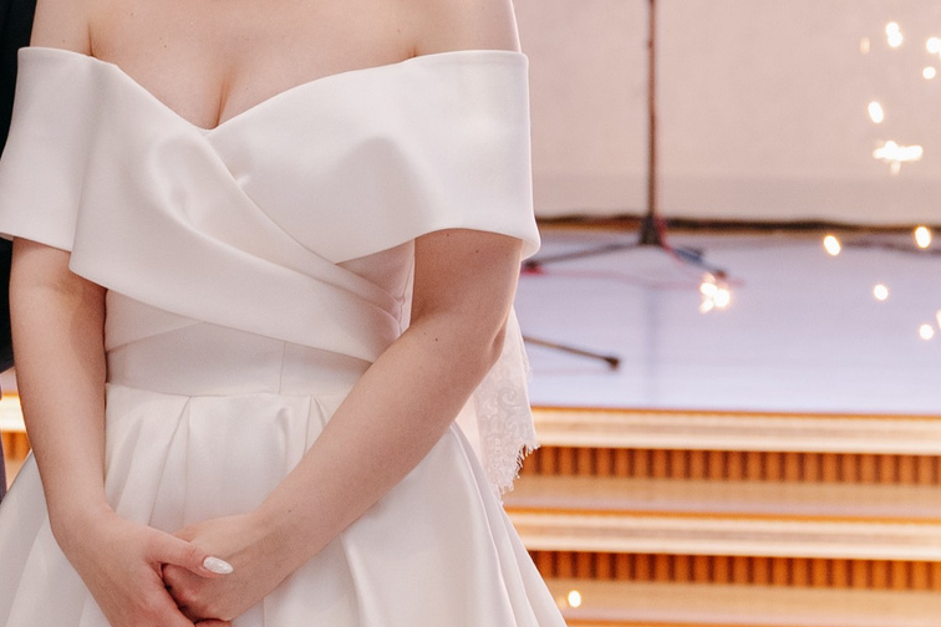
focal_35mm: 167
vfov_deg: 8.2
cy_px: 259
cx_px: 361
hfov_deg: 12.3
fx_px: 4365
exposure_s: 1/200
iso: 1000
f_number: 3.2
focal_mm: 48
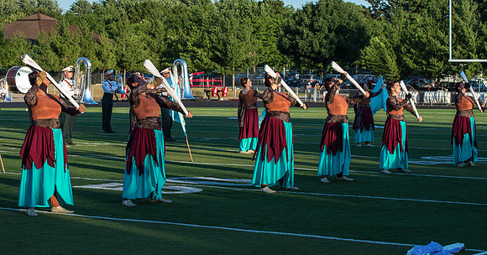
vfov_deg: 11.1
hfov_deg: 20.9
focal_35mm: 104
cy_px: 119
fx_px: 1318
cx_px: 229
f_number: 9
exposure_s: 1/320
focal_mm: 70
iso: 640
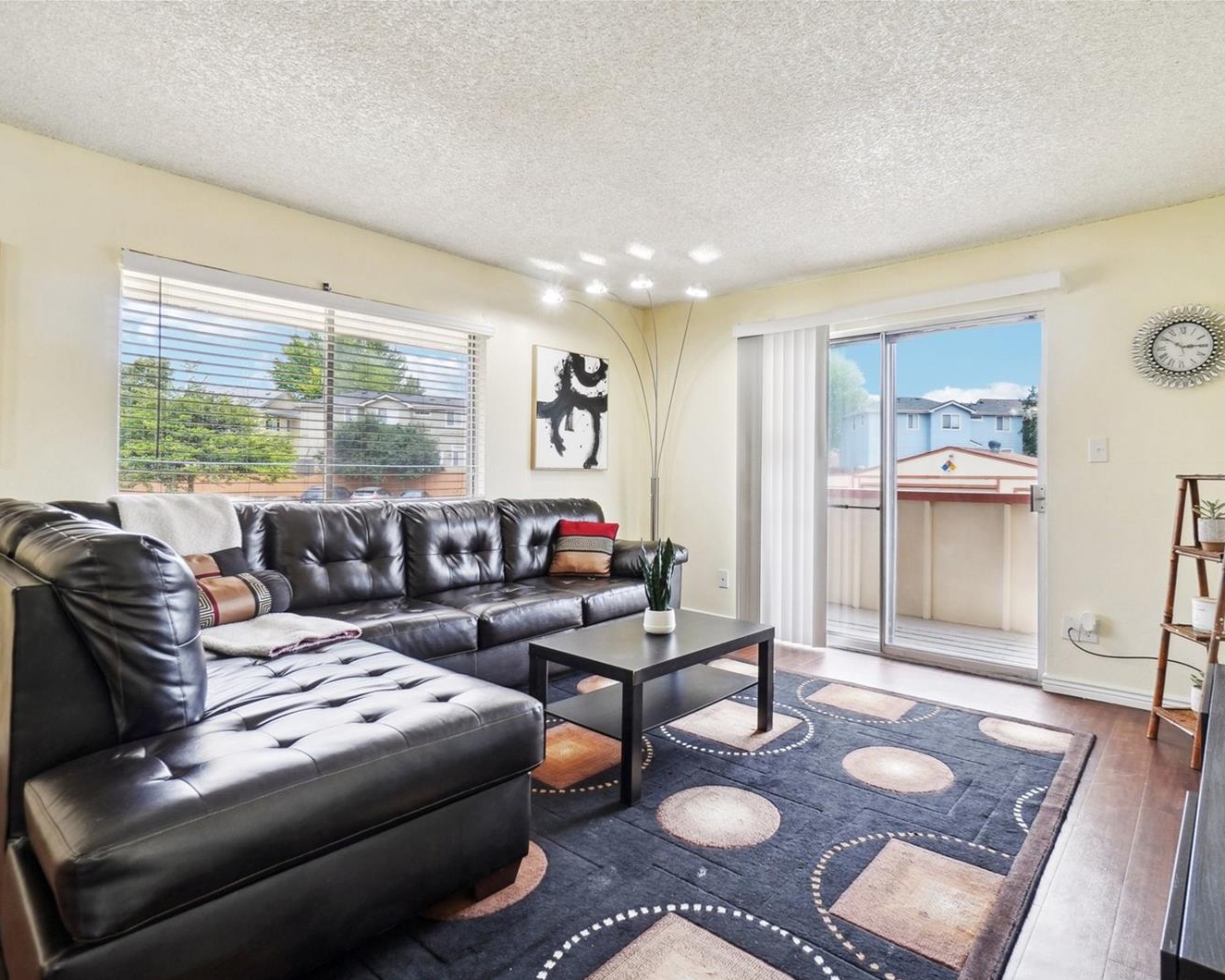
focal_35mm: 17
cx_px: 677
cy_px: 492
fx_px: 616
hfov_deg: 89.3
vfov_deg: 77.0
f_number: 8
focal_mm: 10
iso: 400
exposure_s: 1/25
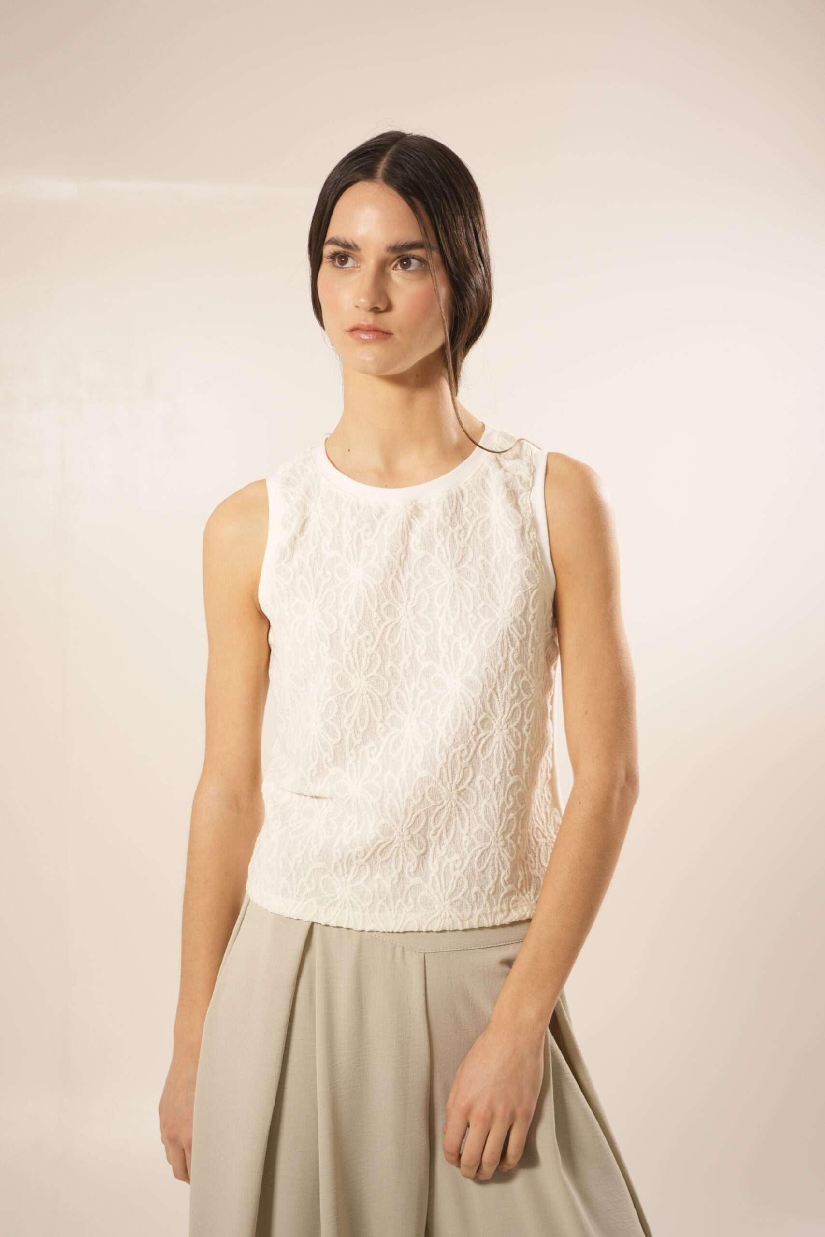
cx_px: 412
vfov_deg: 39.6
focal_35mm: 50
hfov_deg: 27.0
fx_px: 1718
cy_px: 618
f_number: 2.8
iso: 400
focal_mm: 50
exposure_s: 1/60
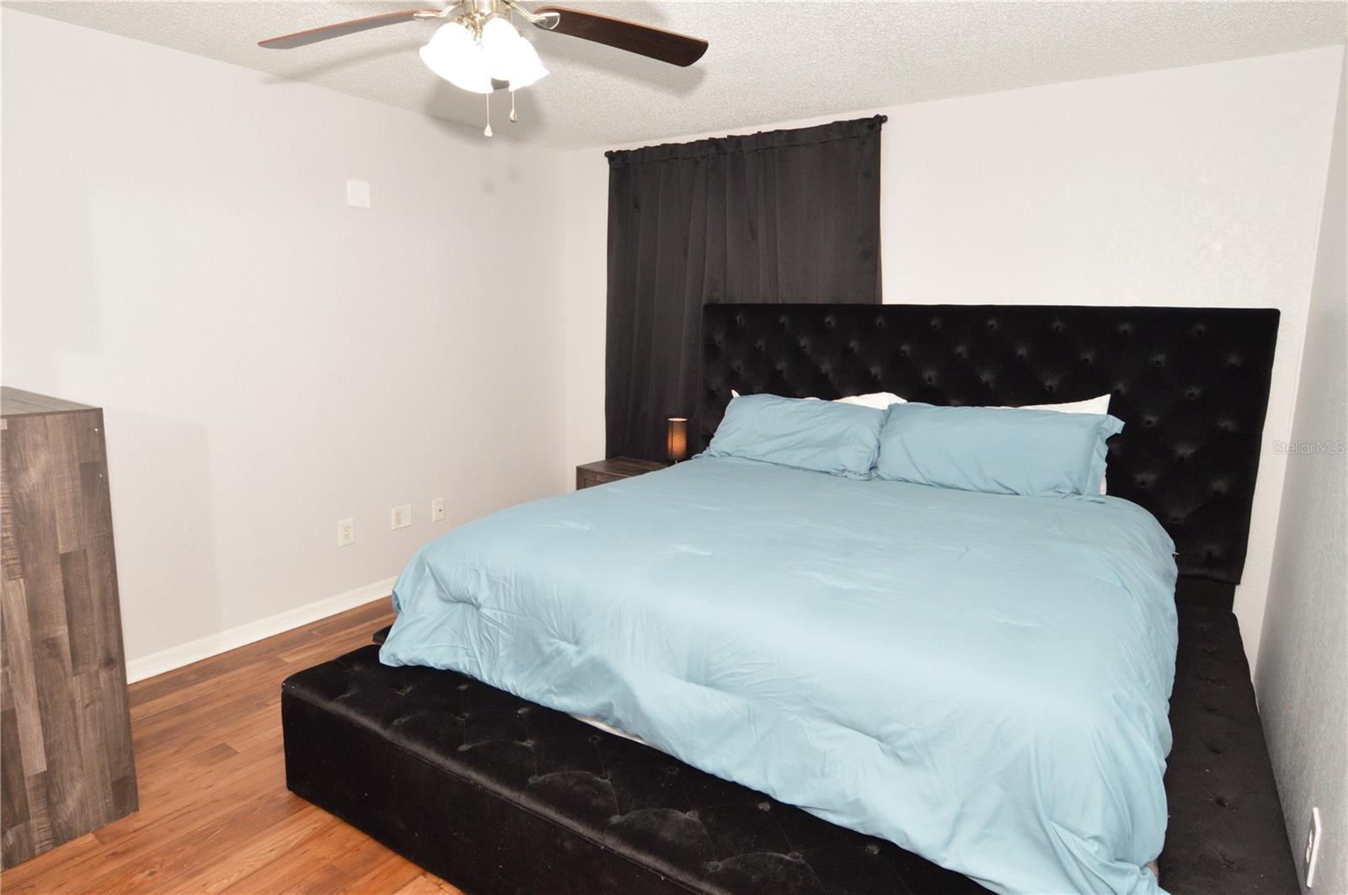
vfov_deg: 67.3
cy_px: 448
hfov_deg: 90.1
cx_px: 674
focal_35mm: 18
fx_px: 673
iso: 800
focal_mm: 12
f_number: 8
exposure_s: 1/50
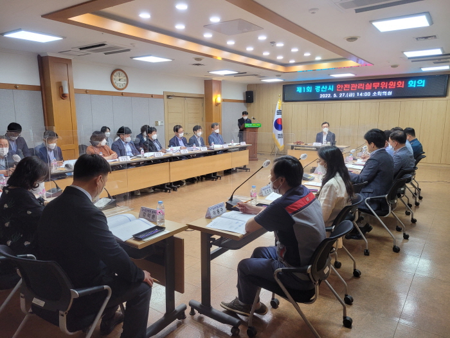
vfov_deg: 53.1
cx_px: 225
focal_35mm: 26
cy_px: 169
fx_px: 338
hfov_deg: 67.3
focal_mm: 5.4
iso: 200
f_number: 1.8
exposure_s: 1/120
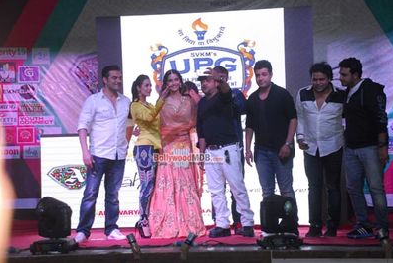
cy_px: 131
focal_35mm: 79
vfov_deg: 17.3
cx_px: 197
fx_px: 864
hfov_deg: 25.6
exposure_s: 1/125
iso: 640
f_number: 5
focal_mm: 52
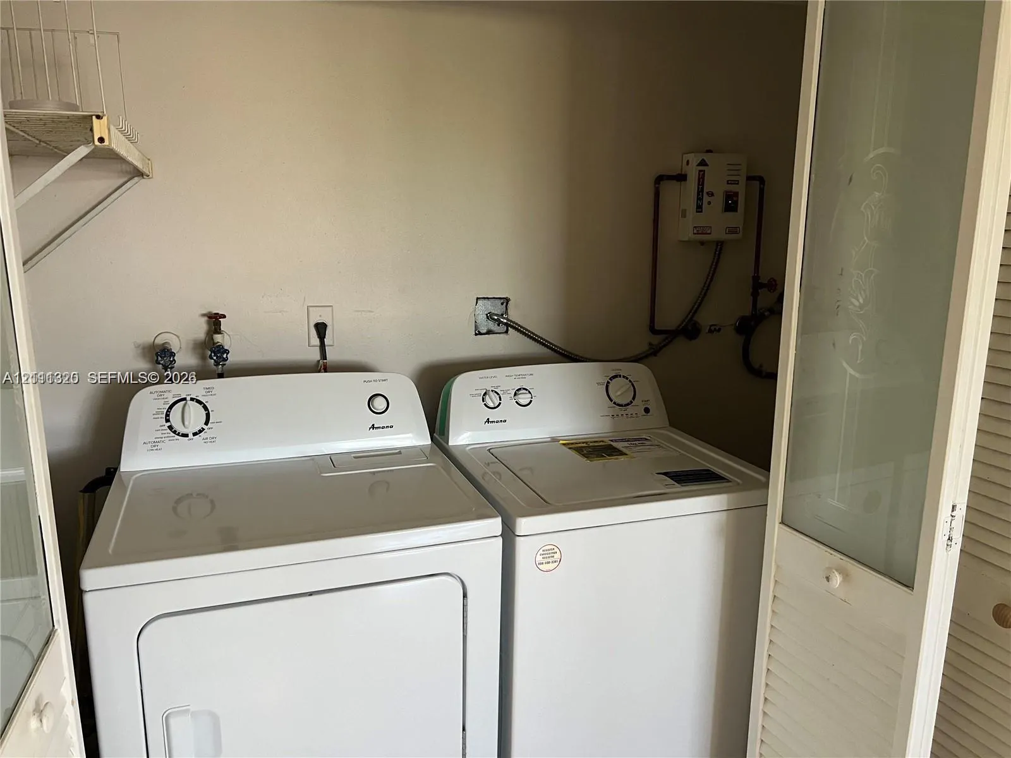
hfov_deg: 67.3
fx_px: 759
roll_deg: -0.3
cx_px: 506
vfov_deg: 53.1
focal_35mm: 26
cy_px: 379
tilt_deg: -12.0
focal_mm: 5.7
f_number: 1.5
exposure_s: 1/60
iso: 200
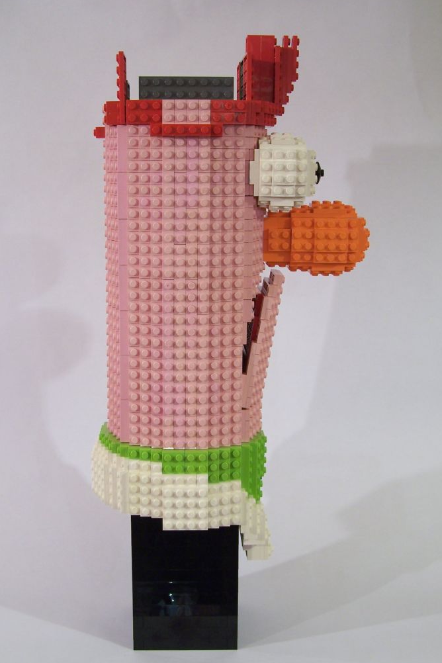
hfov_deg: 26.5
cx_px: 190
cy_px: 334
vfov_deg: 38.9
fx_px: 939
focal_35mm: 51
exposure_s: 1/3
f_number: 3
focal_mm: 8
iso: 80
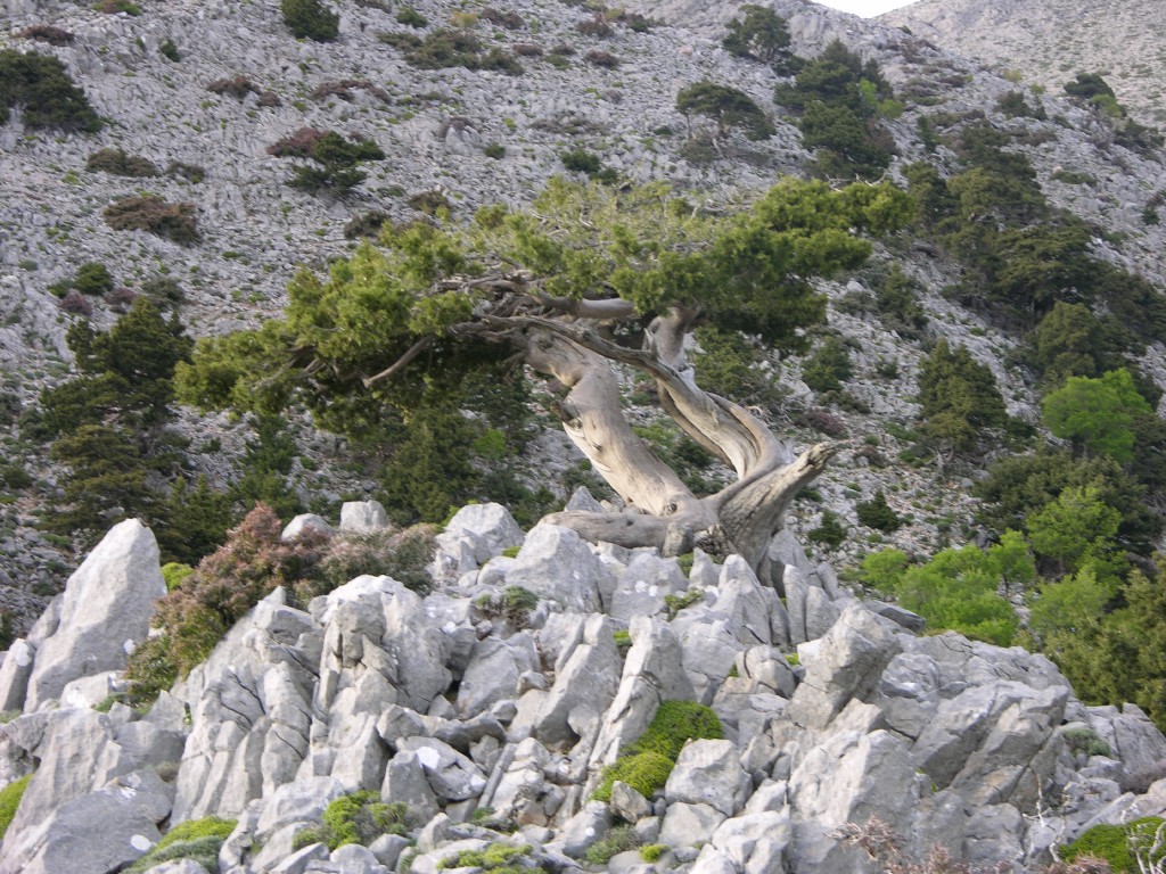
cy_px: 437
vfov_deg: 14.8
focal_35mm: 100
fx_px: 3368
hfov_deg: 19.6
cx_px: 583
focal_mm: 25.4
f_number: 3.6
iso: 50
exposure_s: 1/42.3
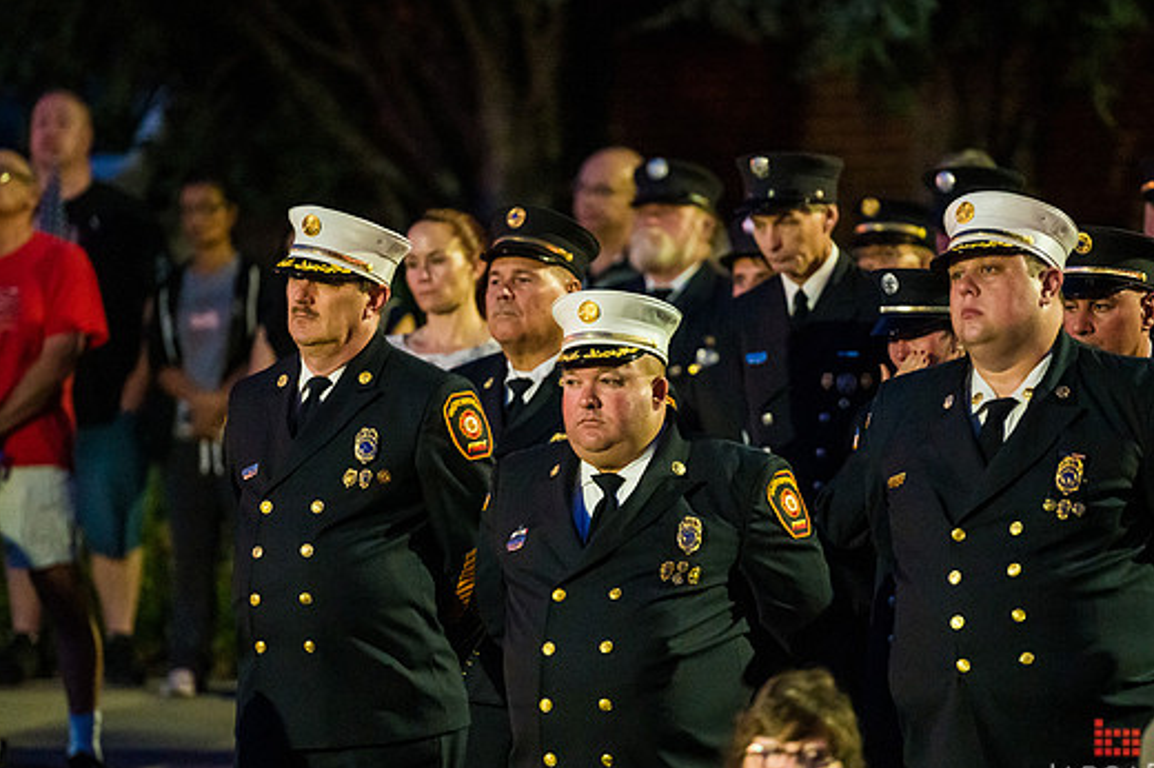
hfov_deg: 9.2
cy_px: 406
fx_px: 7144
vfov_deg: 6.2
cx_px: 608
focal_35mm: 223
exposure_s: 1/40
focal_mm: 200
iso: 12800
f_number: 3.2
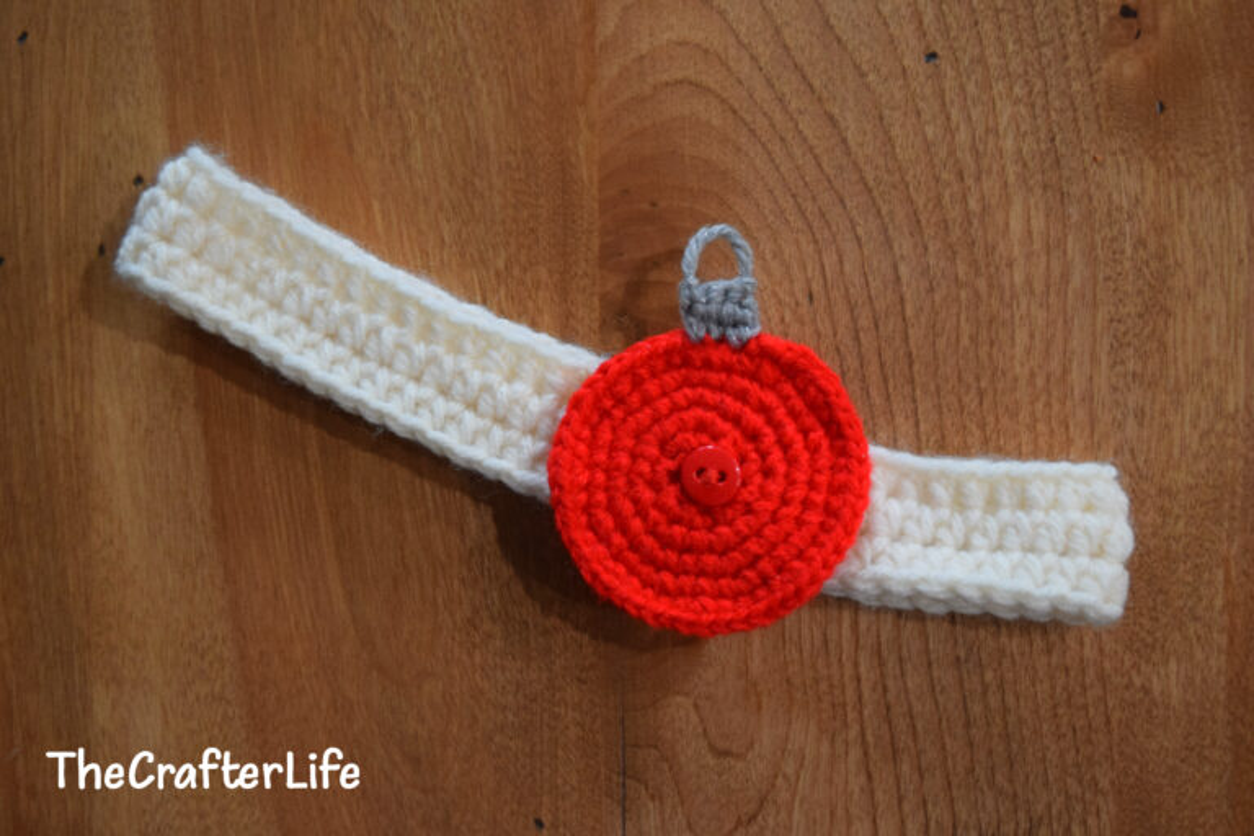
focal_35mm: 52
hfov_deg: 37.9
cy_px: 418
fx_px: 1829
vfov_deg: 25.8
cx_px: 627
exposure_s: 1/60
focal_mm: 35
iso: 1400
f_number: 4.5
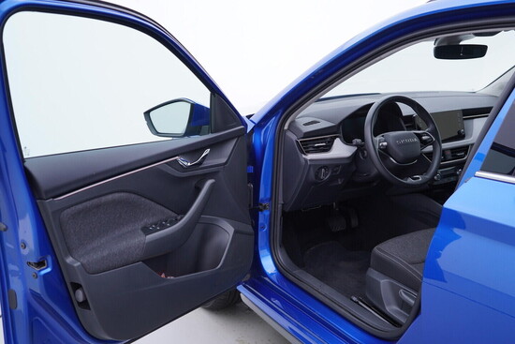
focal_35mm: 36
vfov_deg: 36.9
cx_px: 258
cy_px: 172
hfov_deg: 53.1
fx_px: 515
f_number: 3.2
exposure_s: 1/50
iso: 125
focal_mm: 24
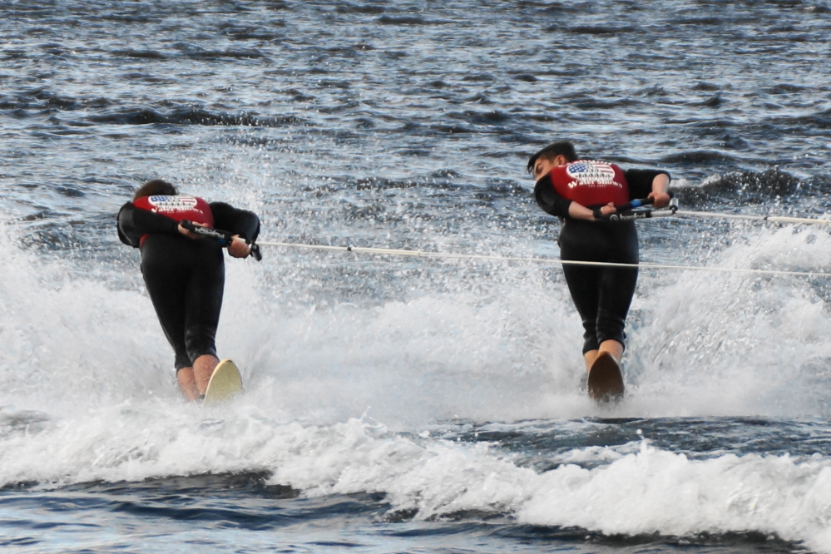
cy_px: 277
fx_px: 4501
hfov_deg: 10.5
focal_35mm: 195
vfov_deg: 7.0
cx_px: 416
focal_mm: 130
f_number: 5.6
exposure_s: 1/200
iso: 320
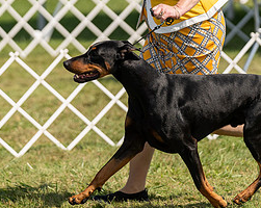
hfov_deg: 4.7
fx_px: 3162
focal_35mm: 410
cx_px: 105
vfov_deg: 3.8
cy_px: 25
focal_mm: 162
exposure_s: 1/3200
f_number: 2.8
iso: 200
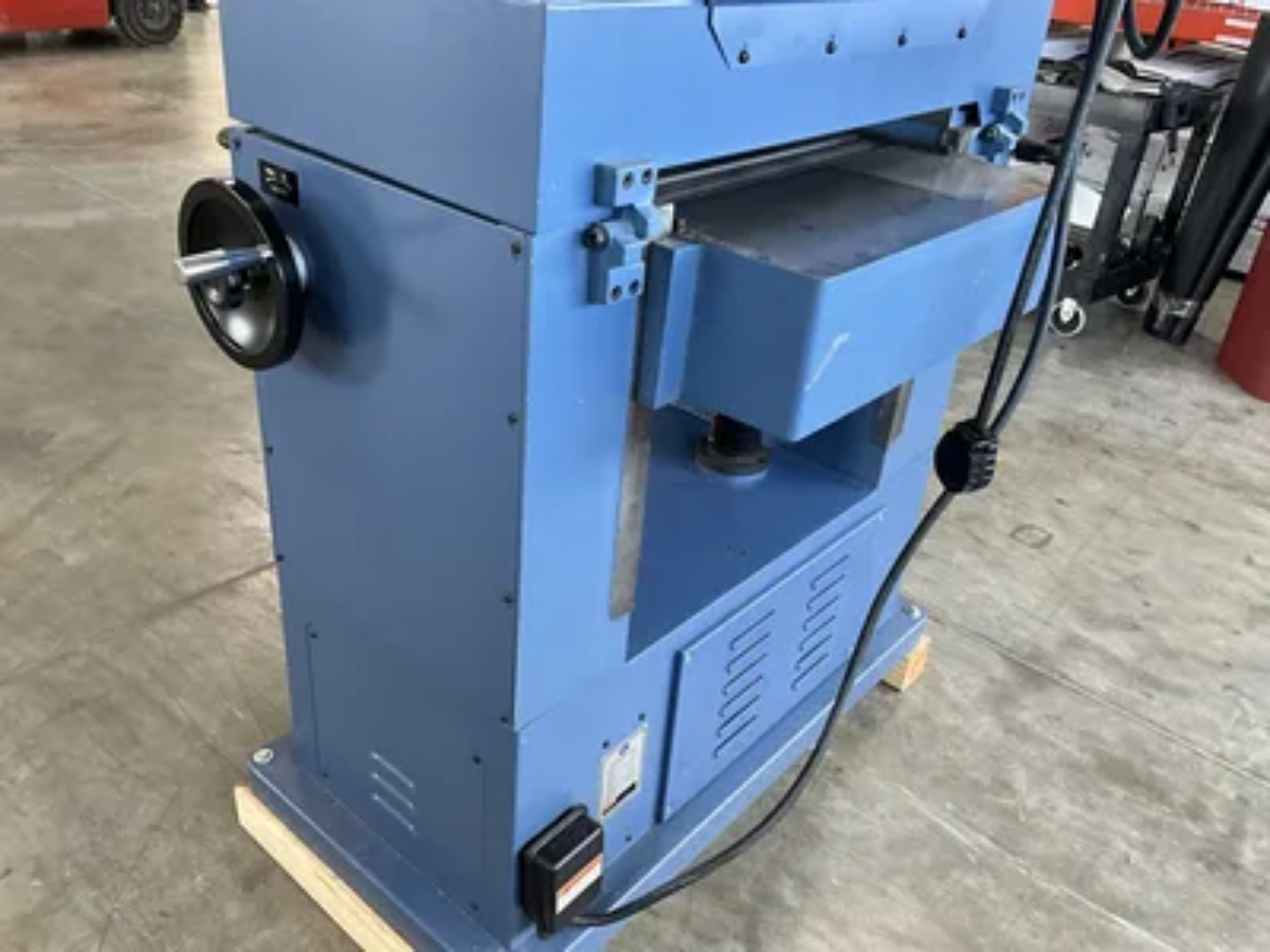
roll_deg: -5.8
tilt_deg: -29.6
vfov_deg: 48.2
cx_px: 635
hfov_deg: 61.7
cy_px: 476
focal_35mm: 29
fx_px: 1064
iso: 80
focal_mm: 3
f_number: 1.8
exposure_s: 1/60
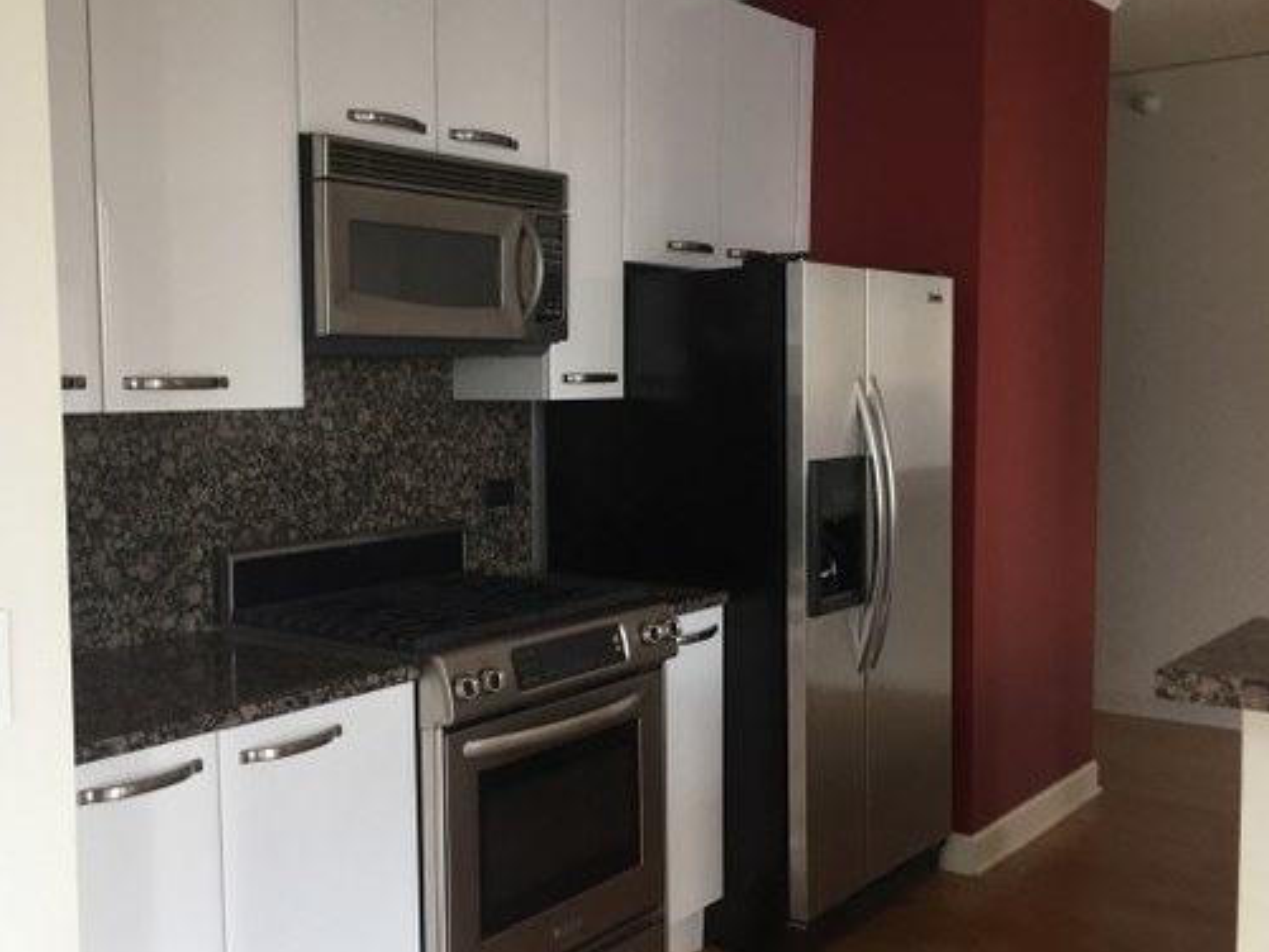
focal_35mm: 37
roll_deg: +0.2
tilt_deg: -5.1
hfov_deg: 49.7
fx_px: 1357
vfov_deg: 38.7
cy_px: 506
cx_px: 480
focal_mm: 4.15
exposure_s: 1/30
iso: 100
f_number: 2.2
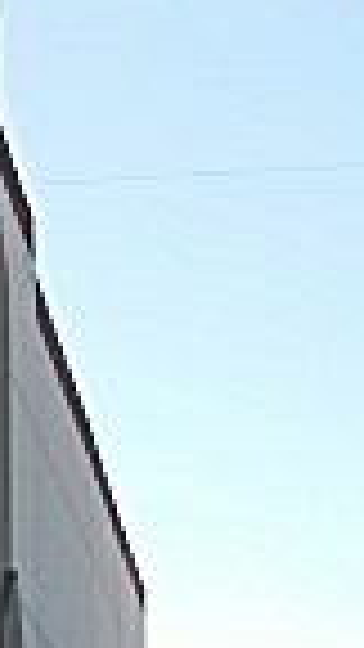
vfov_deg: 11.7
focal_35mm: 174
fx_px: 2986
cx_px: -598
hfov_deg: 6.5
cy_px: 1026
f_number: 2.8
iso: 50
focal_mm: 6.3
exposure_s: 1/400
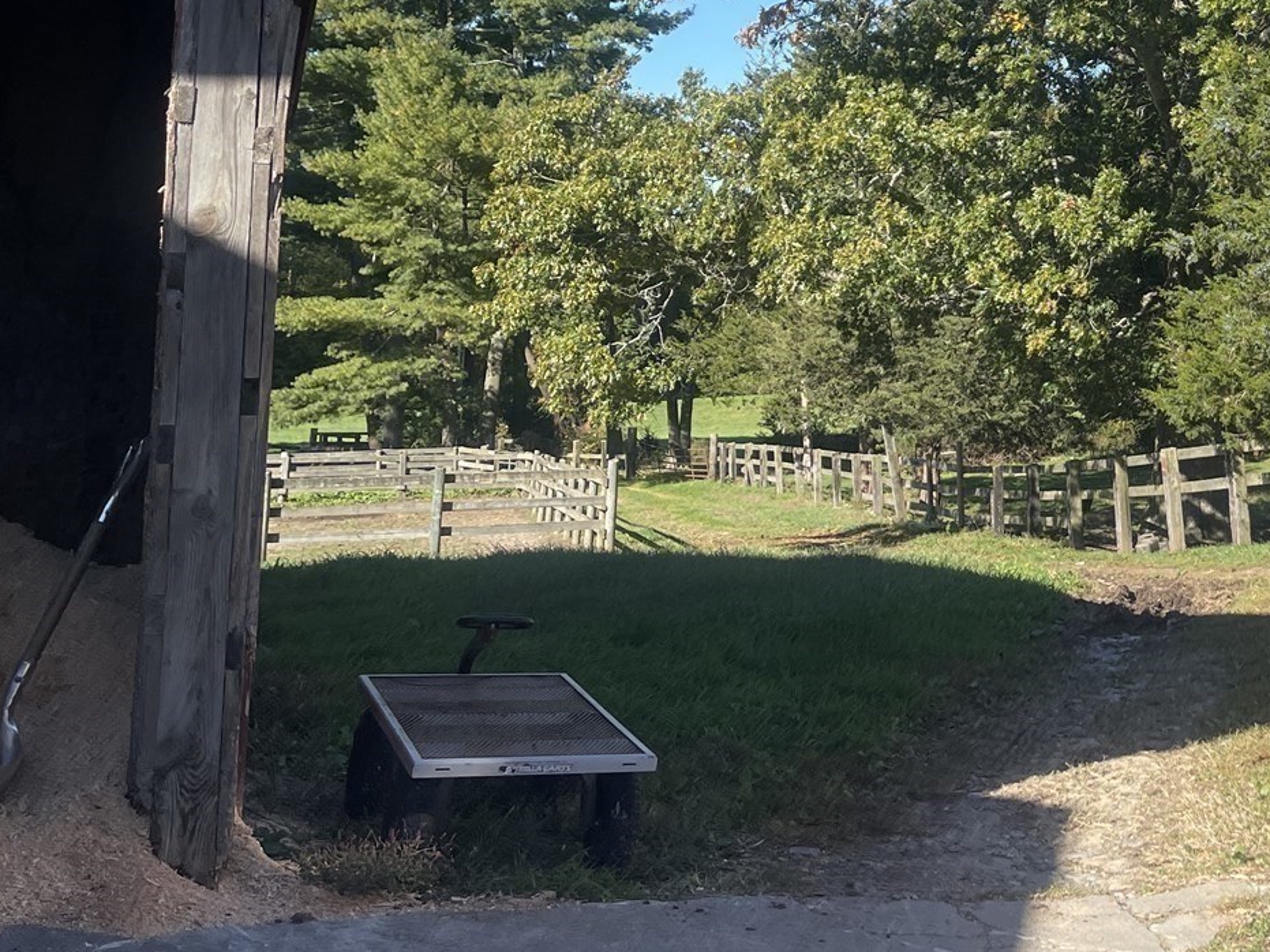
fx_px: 2018
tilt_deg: +5.2
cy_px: 82
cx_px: 1191
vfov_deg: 25.7
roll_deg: +0.2
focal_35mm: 55
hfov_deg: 32.8
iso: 32
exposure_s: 1/1883
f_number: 1.6
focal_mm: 5.1
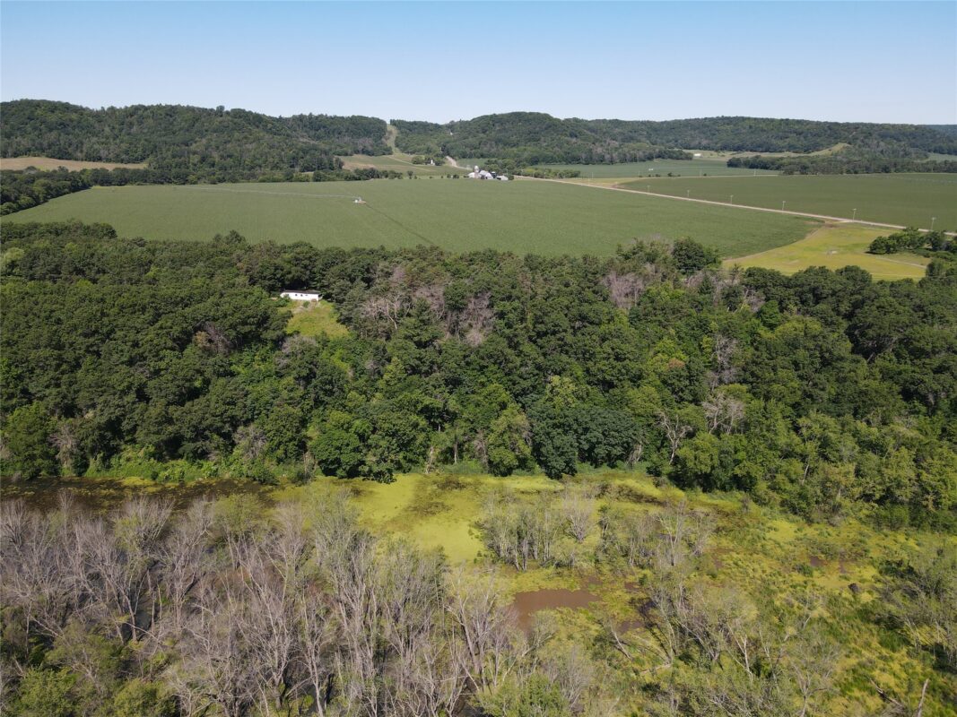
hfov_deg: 71.6
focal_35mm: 24
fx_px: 663
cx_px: 478
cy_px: 358
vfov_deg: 56.8
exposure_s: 1/500
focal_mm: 4.5
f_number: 2.8
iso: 100
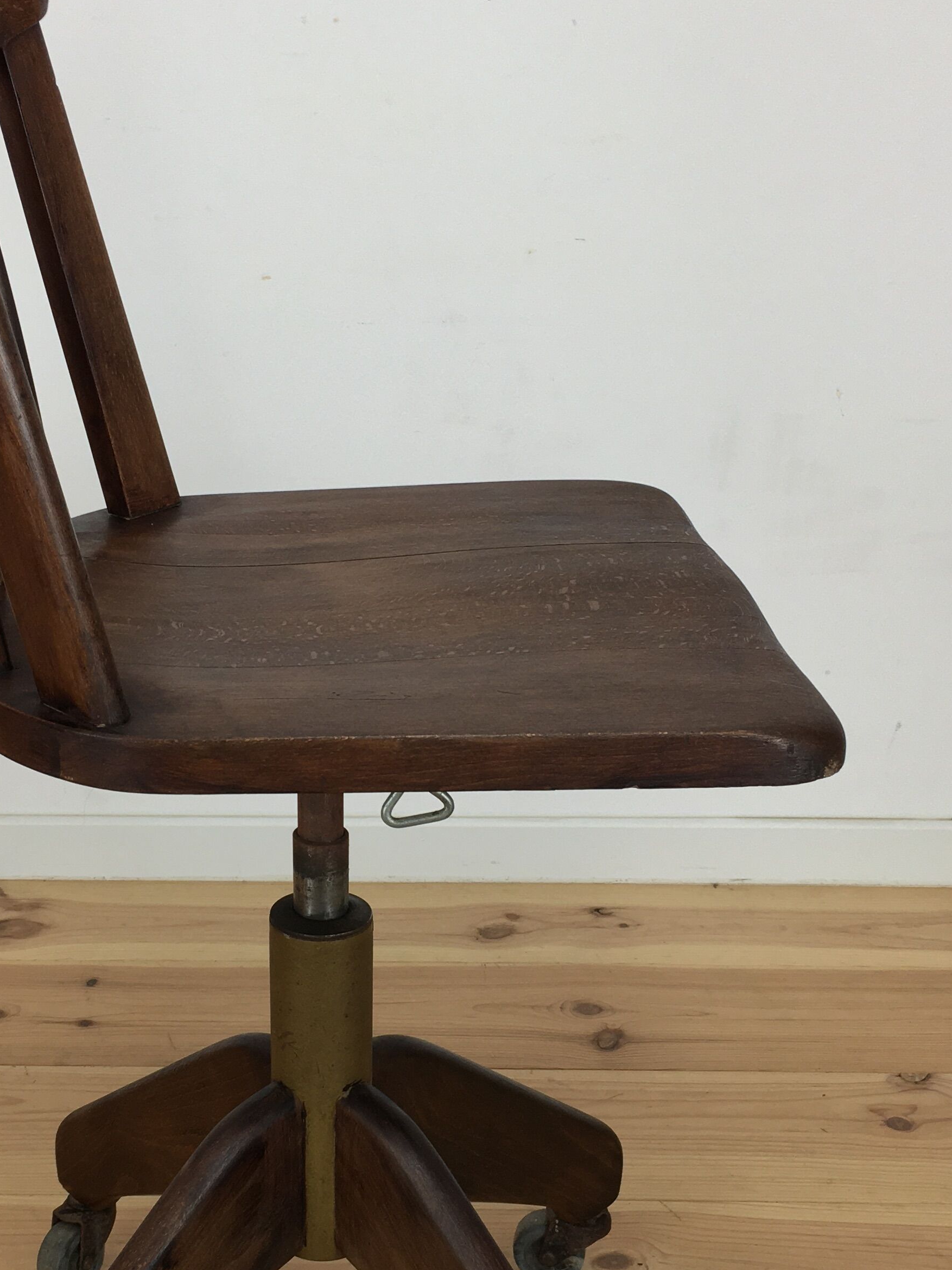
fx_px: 1834
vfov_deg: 38.1
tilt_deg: -23.0
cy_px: 742
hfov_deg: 28.9
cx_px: 315
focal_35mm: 50
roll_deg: +0.2
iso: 32
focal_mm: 4.15
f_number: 2.2
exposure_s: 1/33
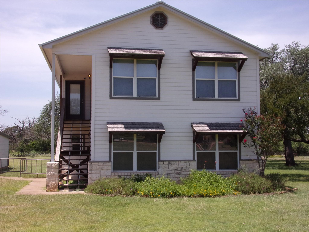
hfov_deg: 47.9
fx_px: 348
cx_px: 154
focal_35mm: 39
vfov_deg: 36.8
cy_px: 116
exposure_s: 1/750
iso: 80
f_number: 3.9
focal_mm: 7
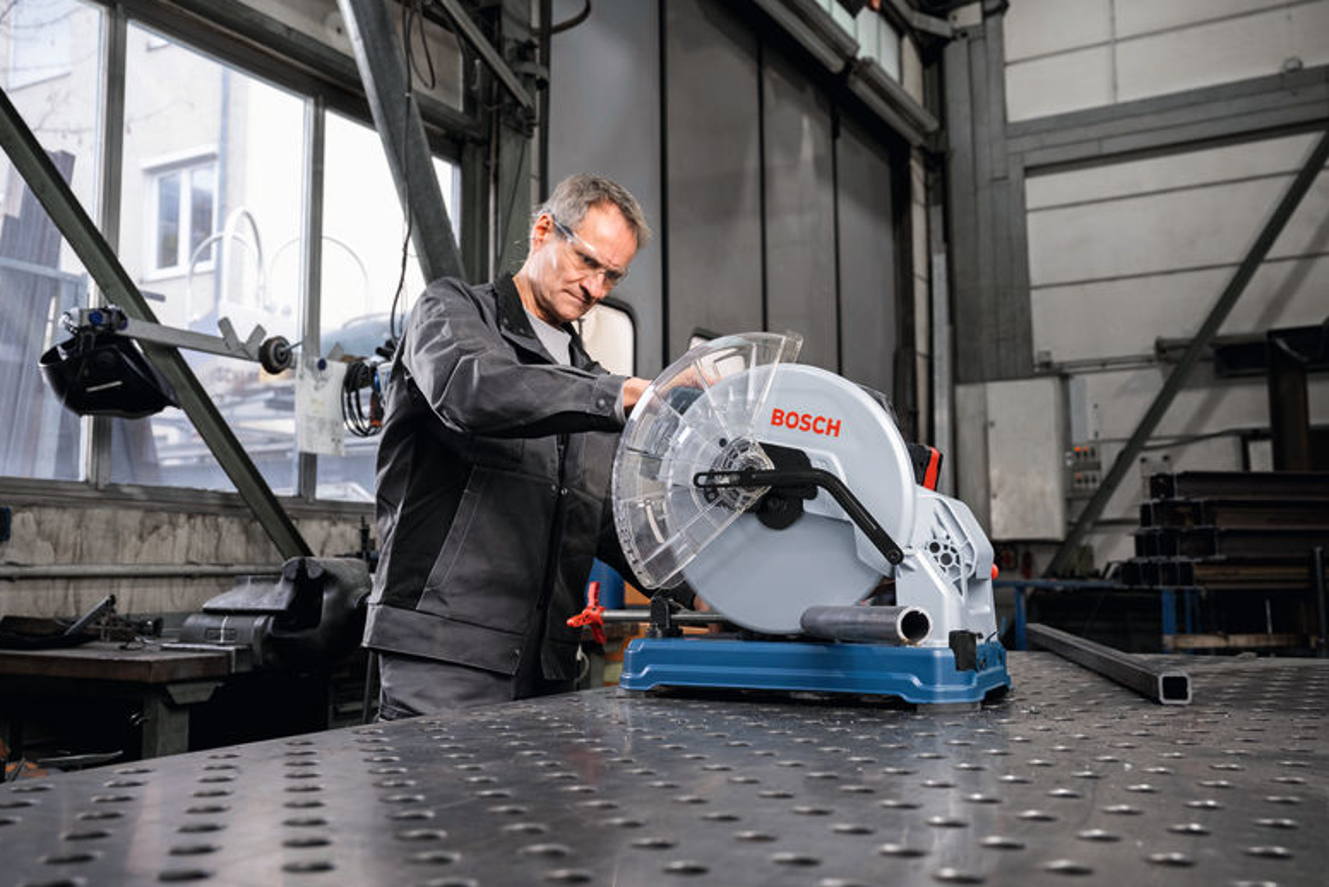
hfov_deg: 55.1
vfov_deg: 38.4
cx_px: 673
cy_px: 436
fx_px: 1275
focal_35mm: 35
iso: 800
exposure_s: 1/80
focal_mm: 33.5
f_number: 4.5
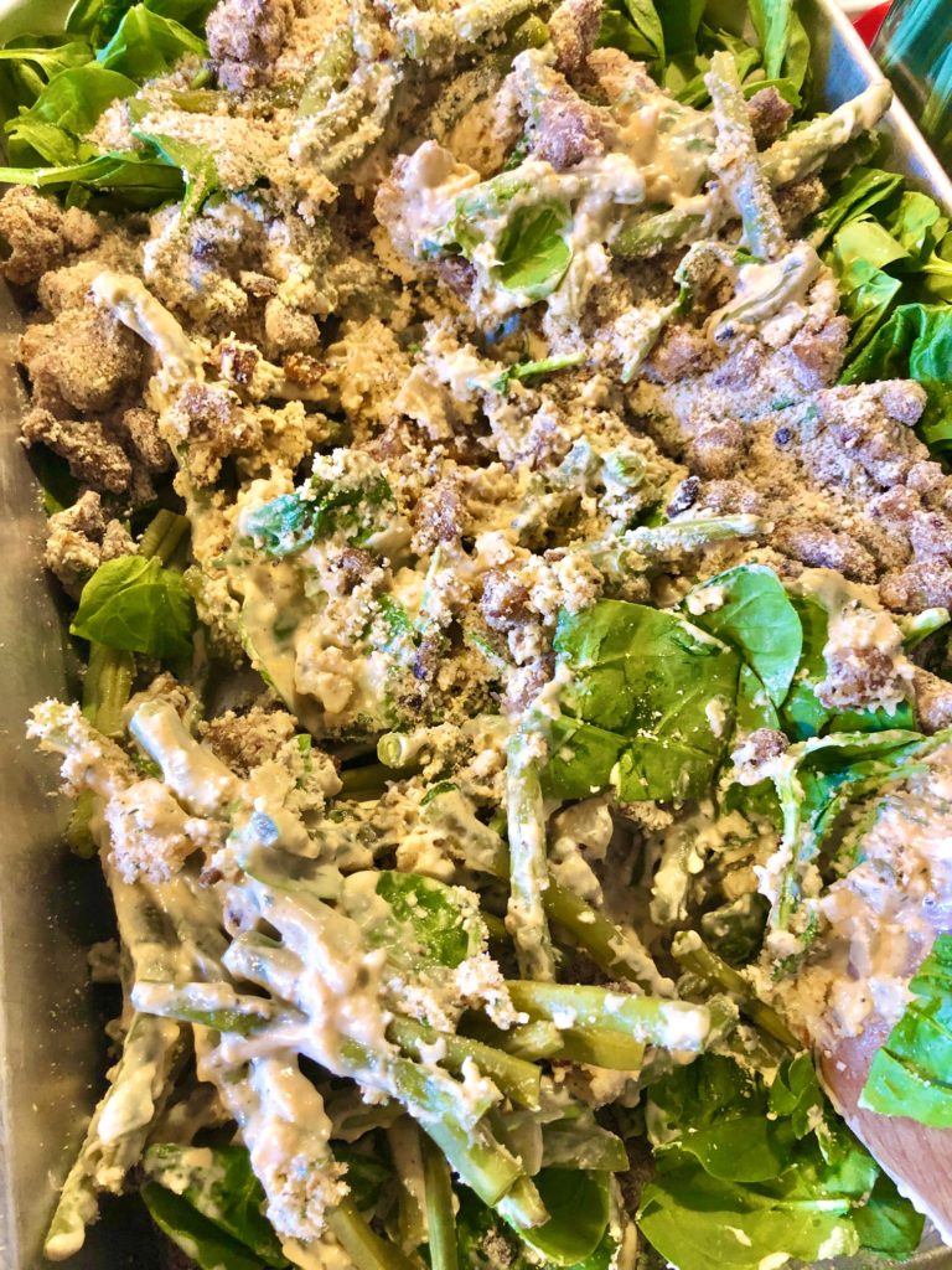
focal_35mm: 28
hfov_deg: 49.7
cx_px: 476
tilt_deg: -61.1
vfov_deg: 63.4
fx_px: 1027
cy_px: 635
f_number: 1.8
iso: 80
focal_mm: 3.99
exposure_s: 1/15
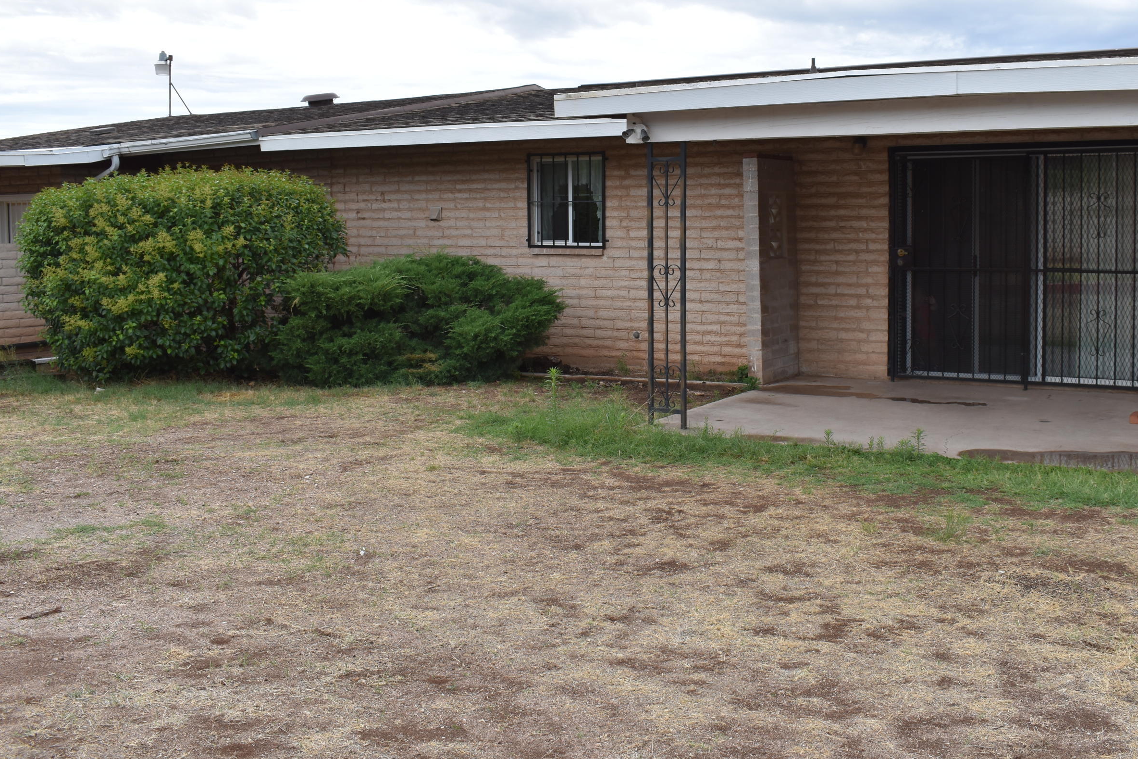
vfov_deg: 34.9
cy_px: 286
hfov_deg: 50.6
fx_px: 1201
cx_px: 641
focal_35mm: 38
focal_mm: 20
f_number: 8
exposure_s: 1/200
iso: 100
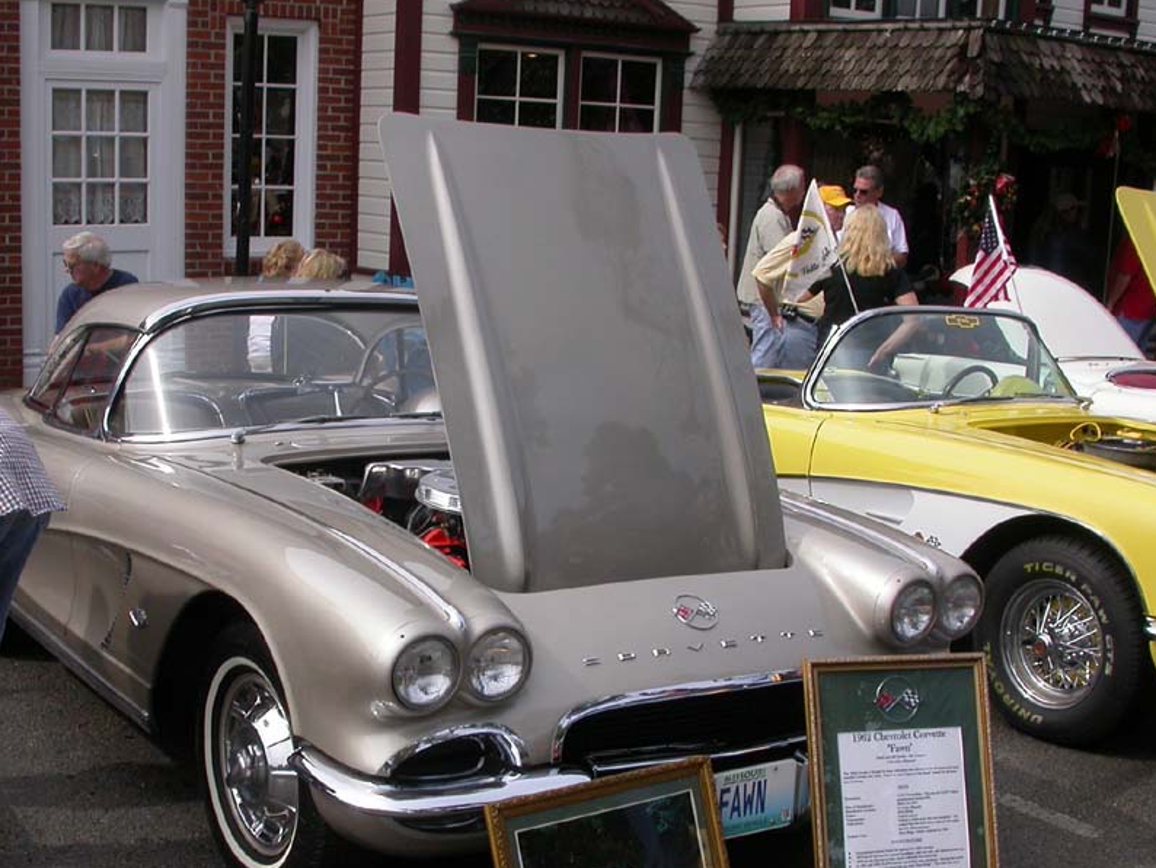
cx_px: 464
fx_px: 1637
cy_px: 549
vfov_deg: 29.6
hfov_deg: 38.7
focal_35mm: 49
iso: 100
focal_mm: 7.85
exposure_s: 1/335
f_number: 6.7
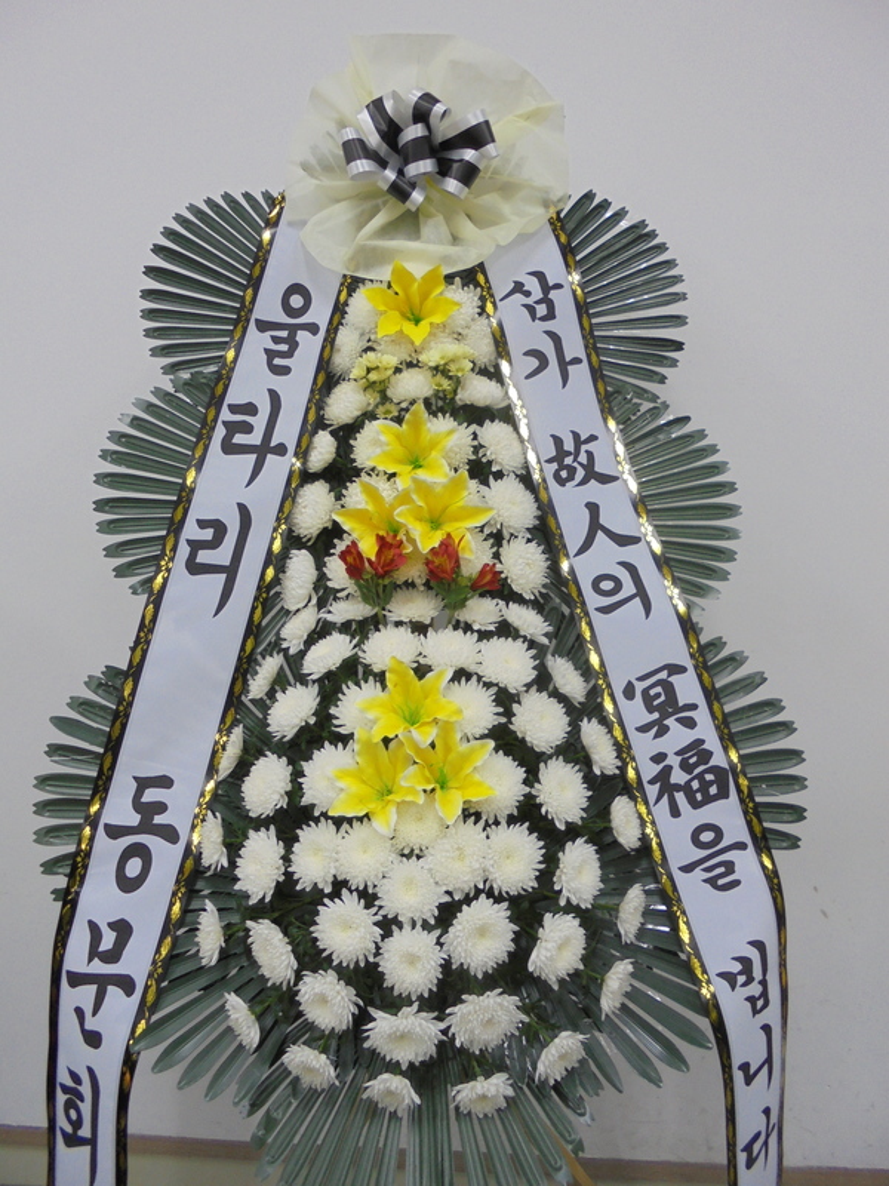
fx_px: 890
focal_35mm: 26
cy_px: 593
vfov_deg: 67.3
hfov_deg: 53.1
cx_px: 444
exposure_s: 1/30
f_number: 3.5
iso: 100
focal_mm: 4.6
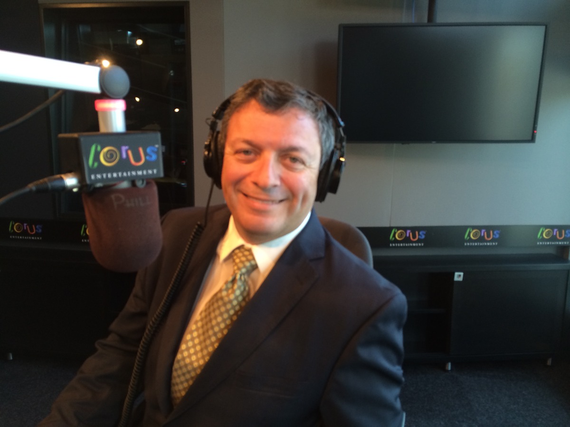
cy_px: 214
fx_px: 494
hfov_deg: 60.0
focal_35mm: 30
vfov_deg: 46.8
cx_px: 285
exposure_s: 1/30
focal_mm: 4.12
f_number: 2.2
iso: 50
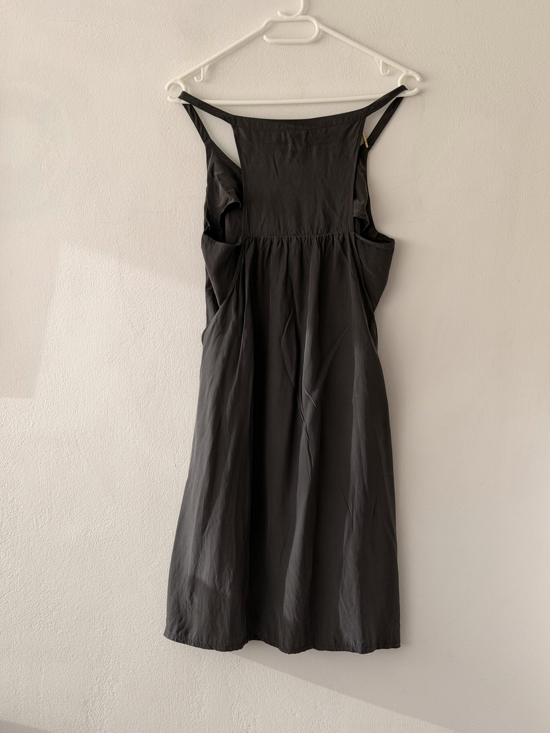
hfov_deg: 30.3
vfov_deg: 39.7
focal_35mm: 48
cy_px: 366
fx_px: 1017
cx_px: 275
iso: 64
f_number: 1.78
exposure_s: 1/354
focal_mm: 6.76
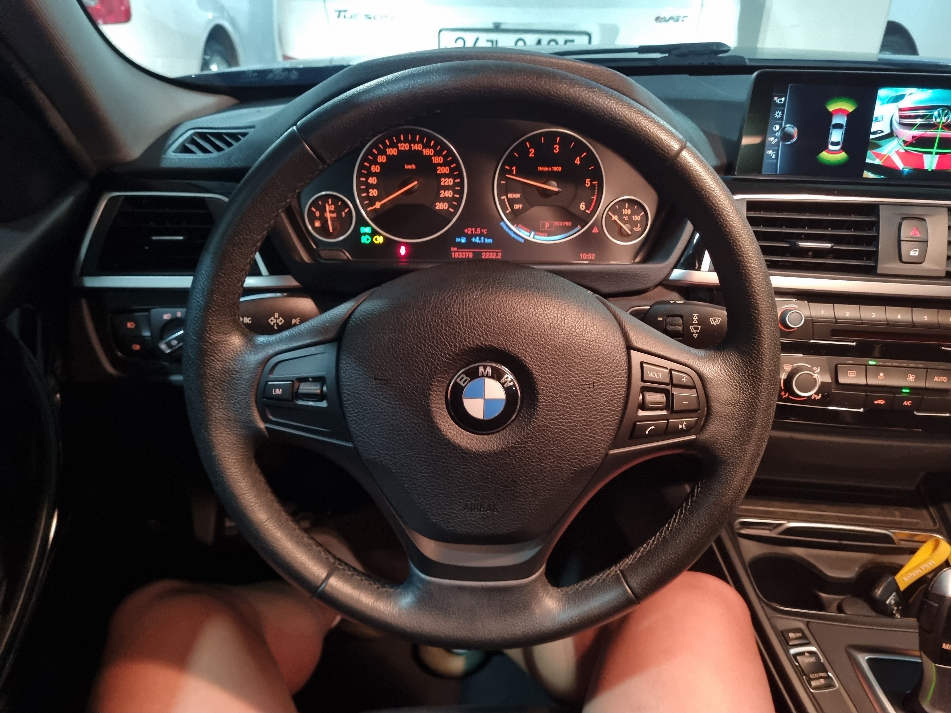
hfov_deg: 67.3
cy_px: 356
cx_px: 476
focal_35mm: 26
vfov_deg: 53.1
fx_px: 714
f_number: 1.8
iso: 1250
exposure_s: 1/10
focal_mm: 5.4
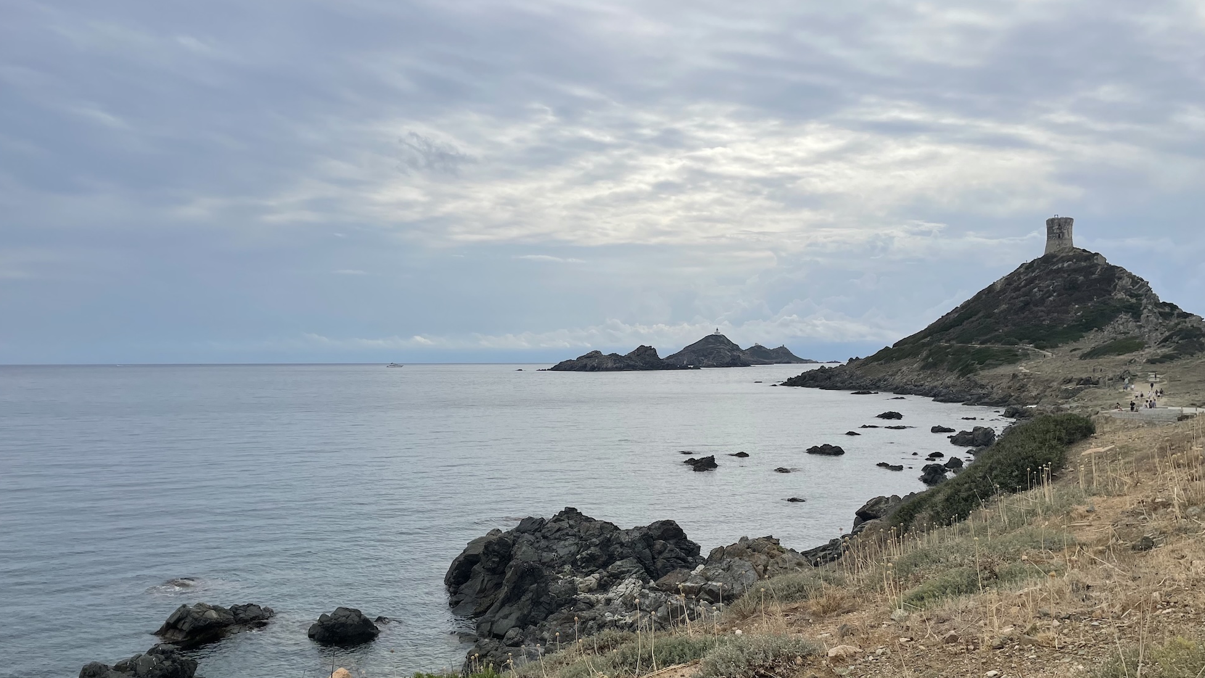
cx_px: 589
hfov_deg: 66.1
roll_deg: +0.8
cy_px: 396
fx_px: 927
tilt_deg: -0.4
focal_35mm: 29
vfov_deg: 40.1
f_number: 1.6
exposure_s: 1/6494
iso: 32
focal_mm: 4.2
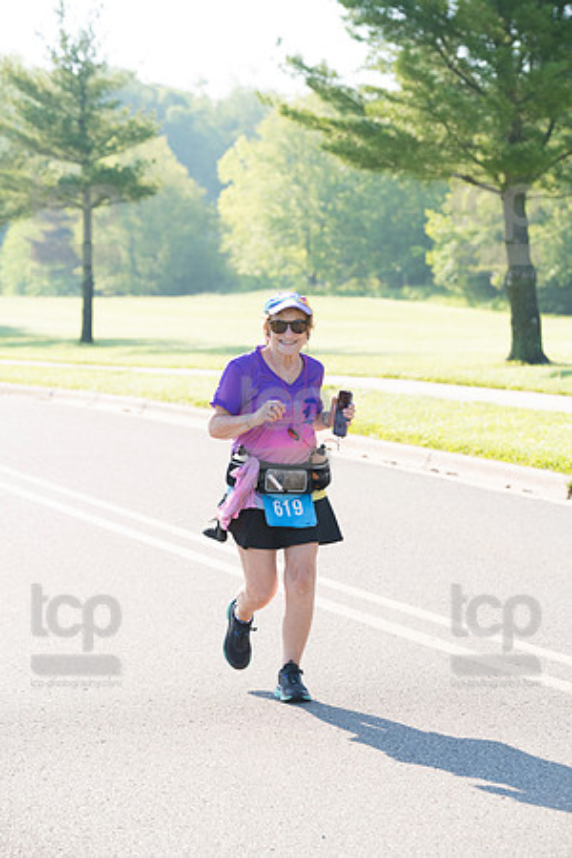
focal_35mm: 122
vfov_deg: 16.8
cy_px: 429
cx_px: 286
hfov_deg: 11.2
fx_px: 2907
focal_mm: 122
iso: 1250
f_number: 5.6
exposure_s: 1/1250
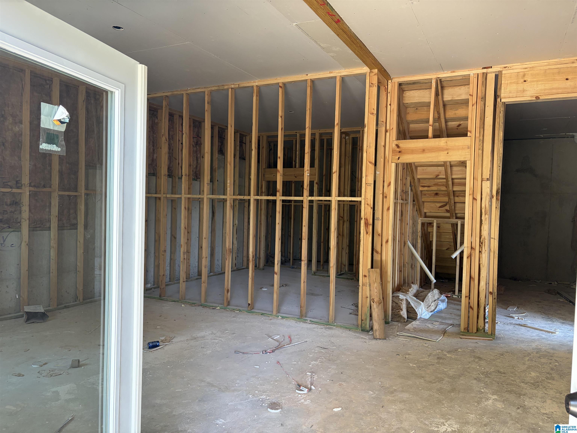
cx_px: 288
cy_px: 216
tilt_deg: -1.9
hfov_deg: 67.3
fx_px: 433
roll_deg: -1.1
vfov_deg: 53.1
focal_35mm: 26
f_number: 1.6
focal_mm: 5.96
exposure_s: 1/94
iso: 125
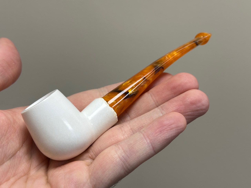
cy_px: 94
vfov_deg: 30.3
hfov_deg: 39.7
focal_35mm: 48
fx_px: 348
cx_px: 126
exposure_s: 1/100
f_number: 1.78
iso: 50
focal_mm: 6.86
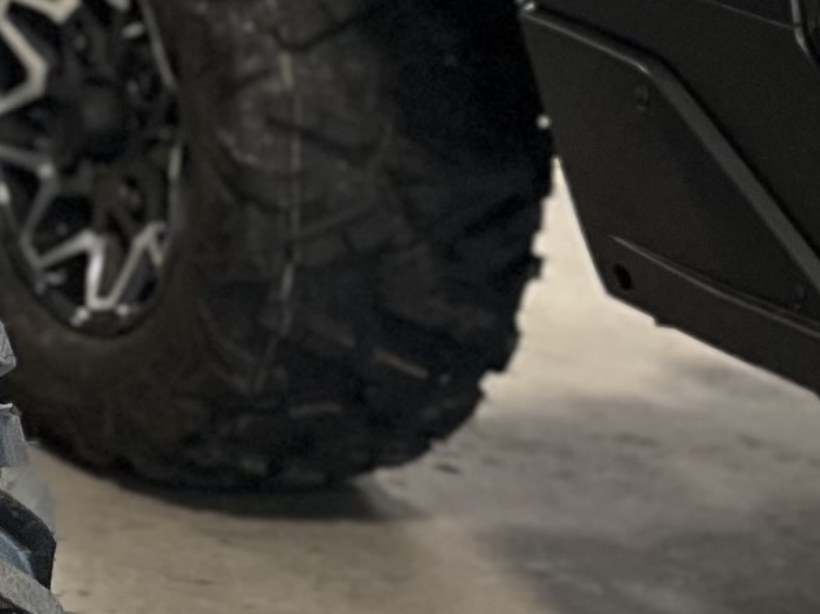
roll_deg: +0.4
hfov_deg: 8.8
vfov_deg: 8.3
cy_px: -275
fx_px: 4145
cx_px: -1795
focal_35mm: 175
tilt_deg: -8.4
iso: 125
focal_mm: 5.7
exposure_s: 1/60
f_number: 1.5
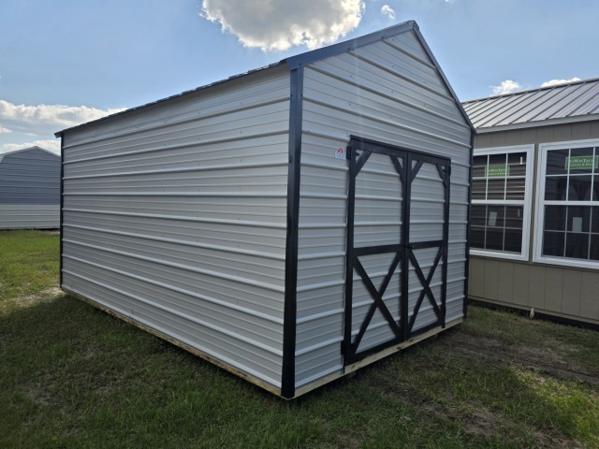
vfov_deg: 58.9
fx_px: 398
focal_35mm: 23
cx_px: 300
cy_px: 224
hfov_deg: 73.9
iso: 80
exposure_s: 1/3972
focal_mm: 6.3
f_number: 1.7
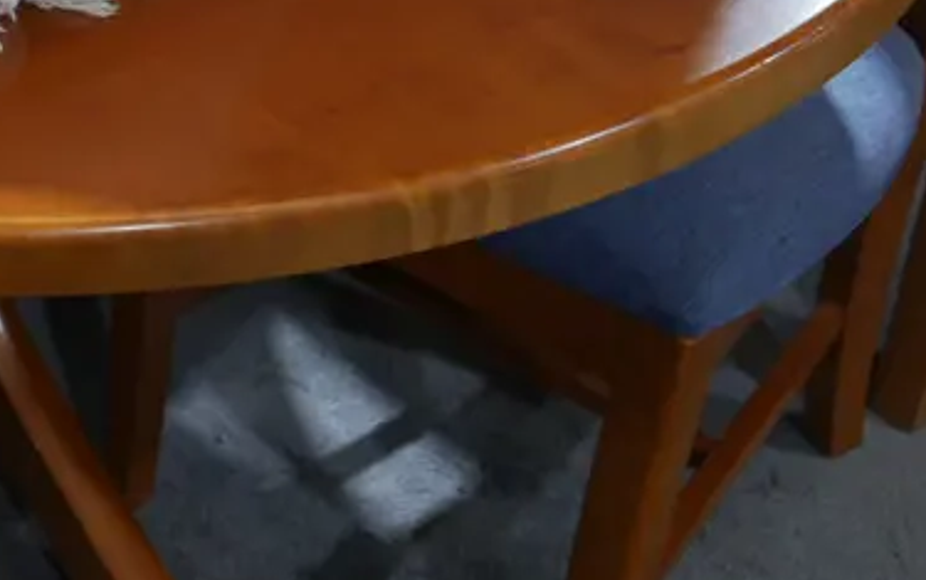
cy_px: 101
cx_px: -116
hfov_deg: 23.7
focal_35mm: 81
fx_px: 2046
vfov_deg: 16.0
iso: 1000
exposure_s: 1/60
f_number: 3.5
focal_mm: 14
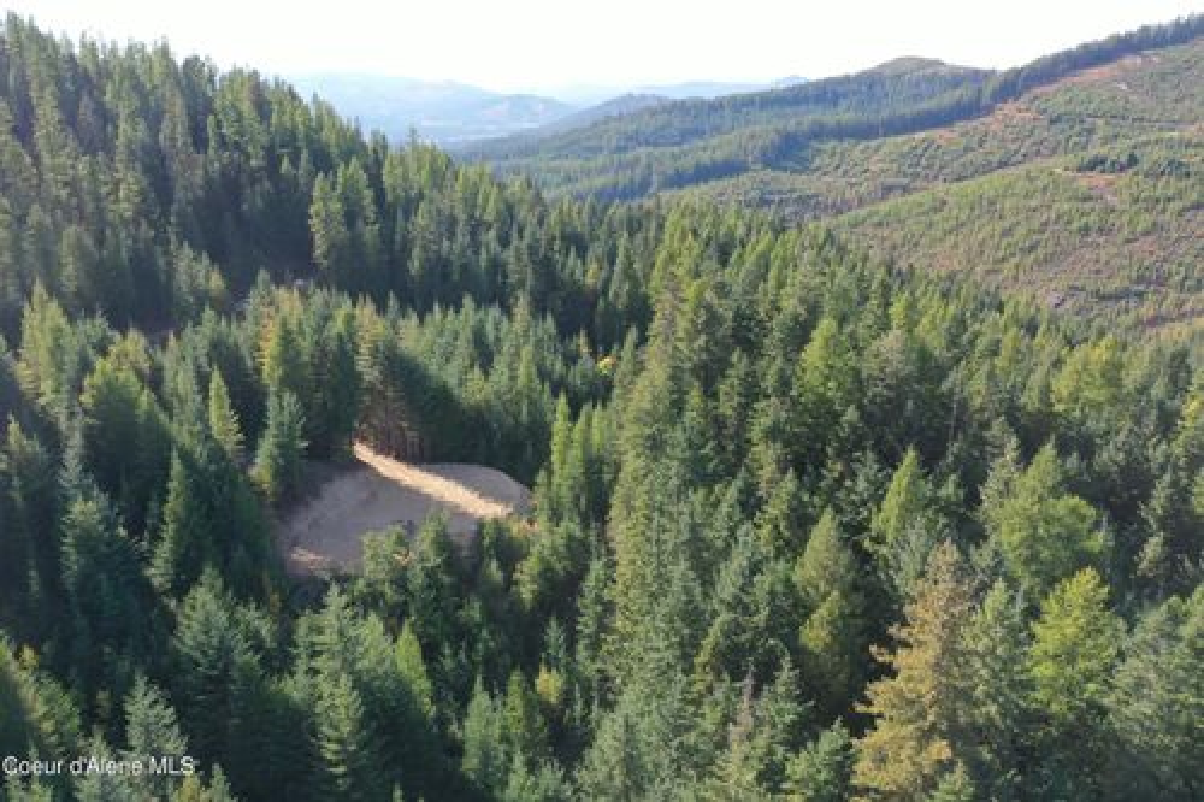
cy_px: 401
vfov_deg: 46.4
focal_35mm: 28
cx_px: 602
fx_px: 936
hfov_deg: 65.5
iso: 100
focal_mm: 10.26
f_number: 5
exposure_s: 1/200
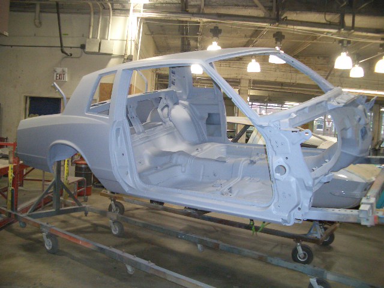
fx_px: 388
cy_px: 144
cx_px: 192
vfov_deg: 40.7
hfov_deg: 52.6
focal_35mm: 35
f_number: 2.6
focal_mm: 5.8
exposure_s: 1/60
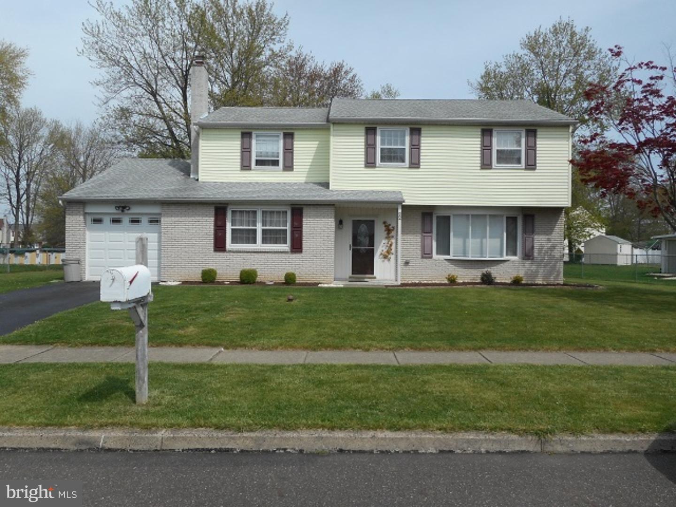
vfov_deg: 54.9
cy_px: 254
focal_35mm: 25
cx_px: 338
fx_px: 488
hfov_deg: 69.4
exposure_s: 1/1000
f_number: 3.7
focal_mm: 4.5
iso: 80
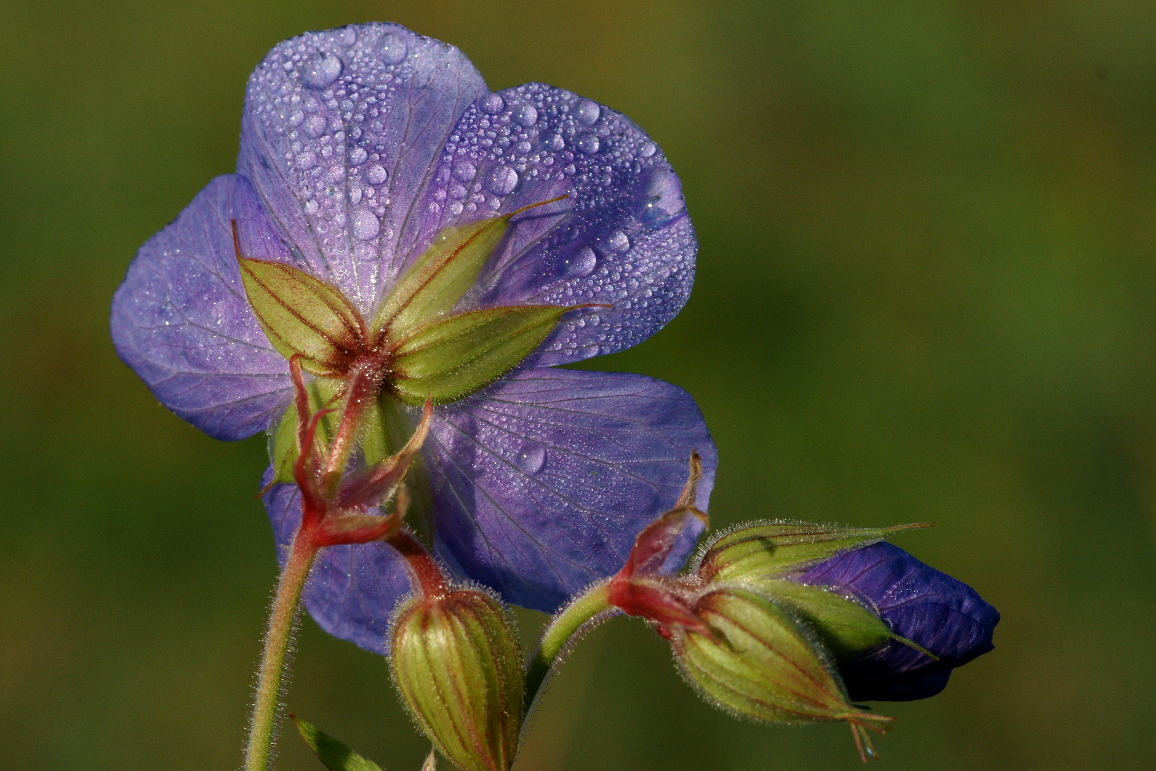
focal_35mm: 150
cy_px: 386
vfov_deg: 9.1
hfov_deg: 13.7
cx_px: 578
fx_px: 4816
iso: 400
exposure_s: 1/400
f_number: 11
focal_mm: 100
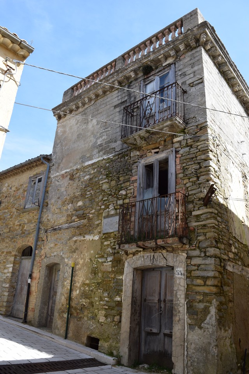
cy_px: 187
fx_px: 280
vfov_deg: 67.4
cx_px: 124
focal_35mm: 27
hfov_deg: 47.9
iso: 250
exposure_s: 1/250
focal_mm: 18
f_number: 8
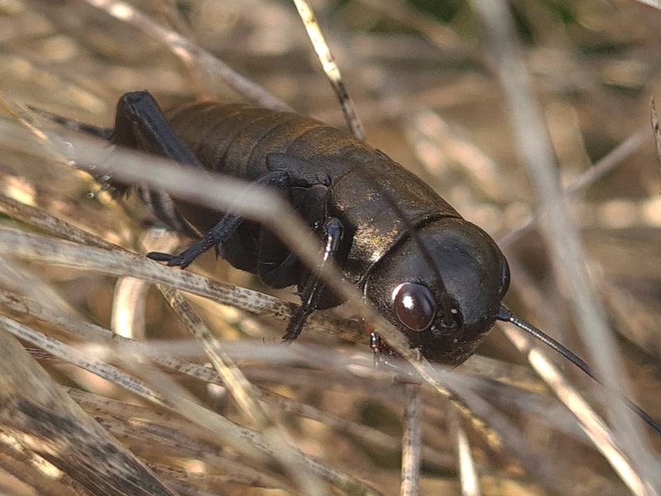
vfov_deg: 53.1
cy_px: 248
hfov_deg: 67.3
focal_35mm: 26
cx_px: 330
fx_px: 497
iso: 50
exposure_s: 1/296
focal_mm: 5.4
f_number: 1.8
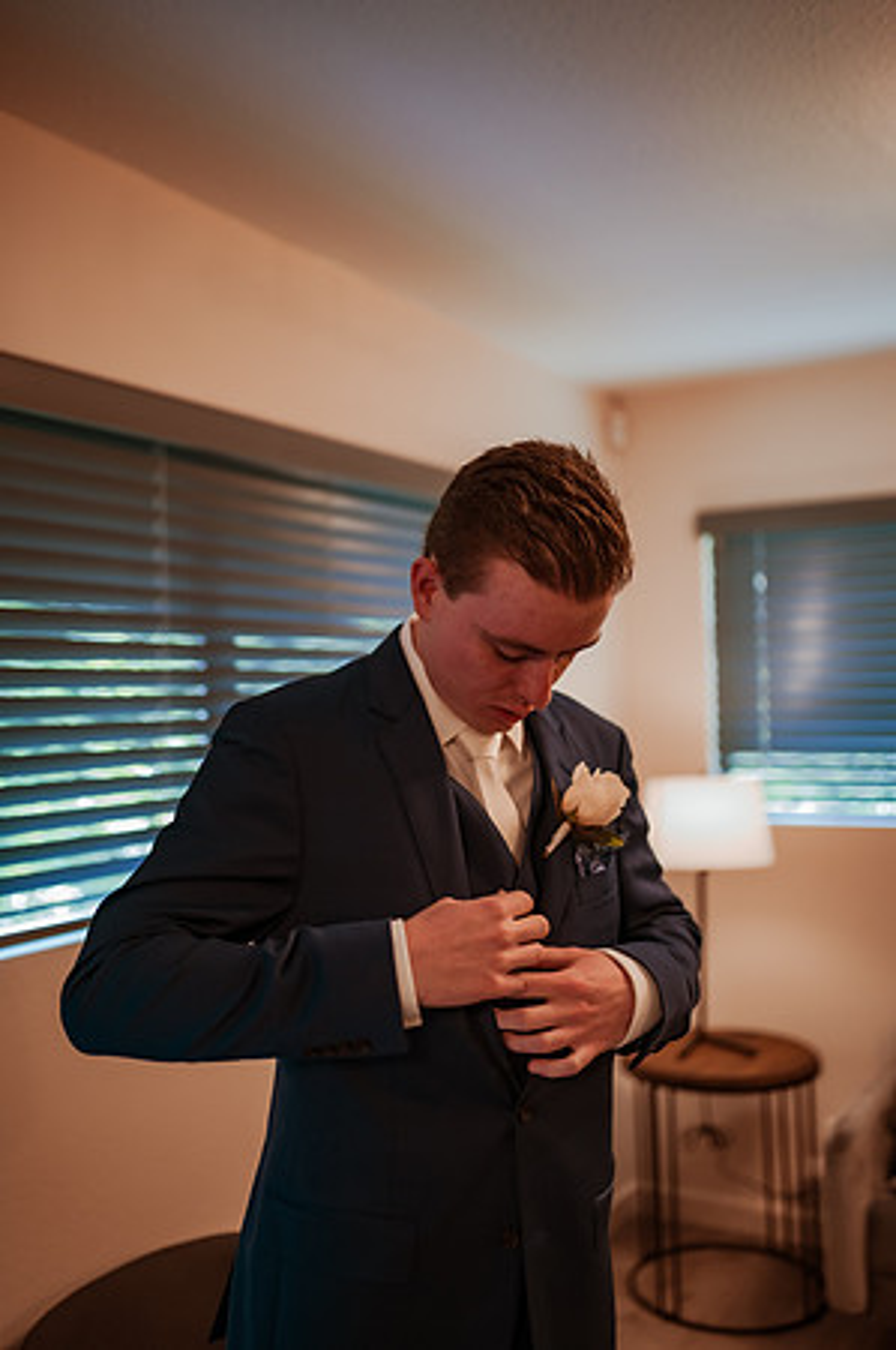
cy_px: 675
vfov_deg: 54.5
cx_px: 448
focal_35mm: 35
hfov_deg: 37.8
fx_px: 1310
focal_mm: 35
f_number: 1.4
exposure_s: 1/320
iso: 1000
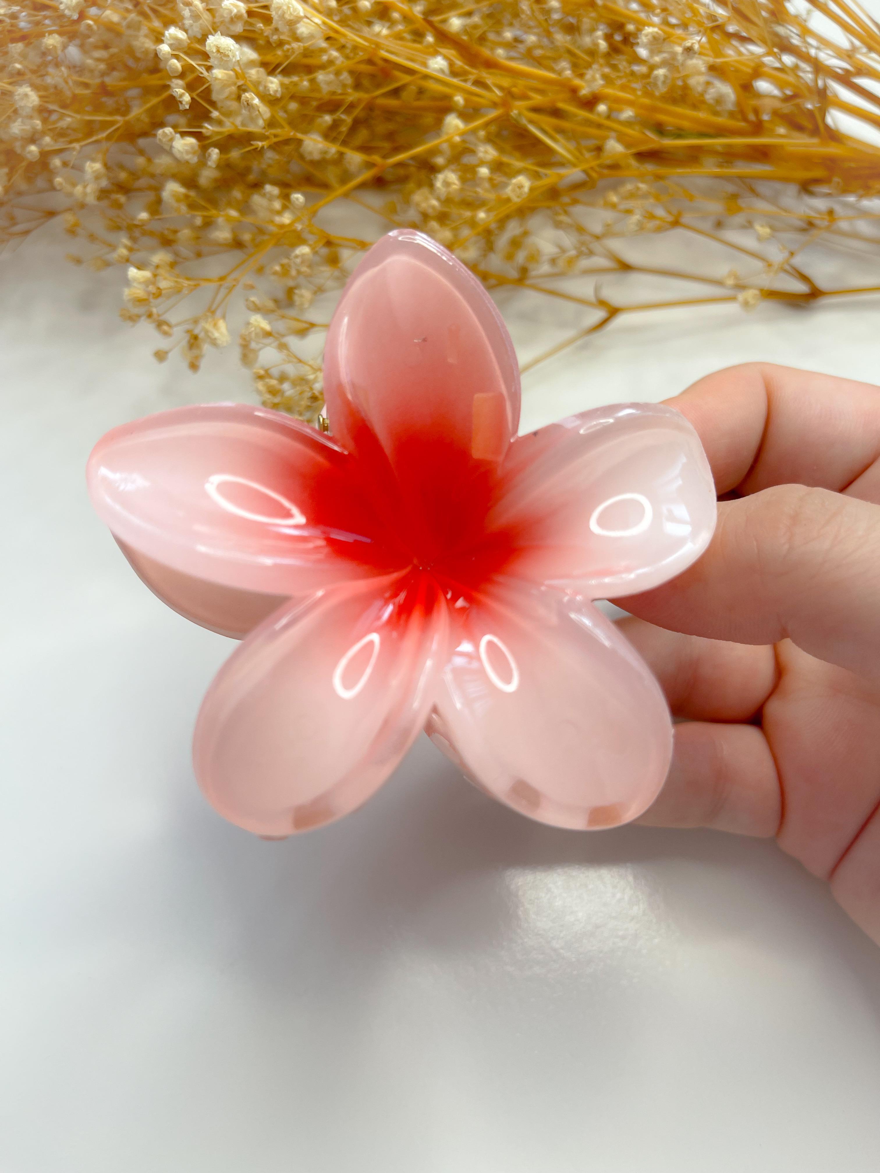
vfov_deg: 67.3
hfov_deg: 53.1
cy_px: 586
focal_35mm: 26
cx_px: 440
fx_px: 881
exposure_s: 1/120
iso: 80
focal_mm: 5.1
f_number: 1.6
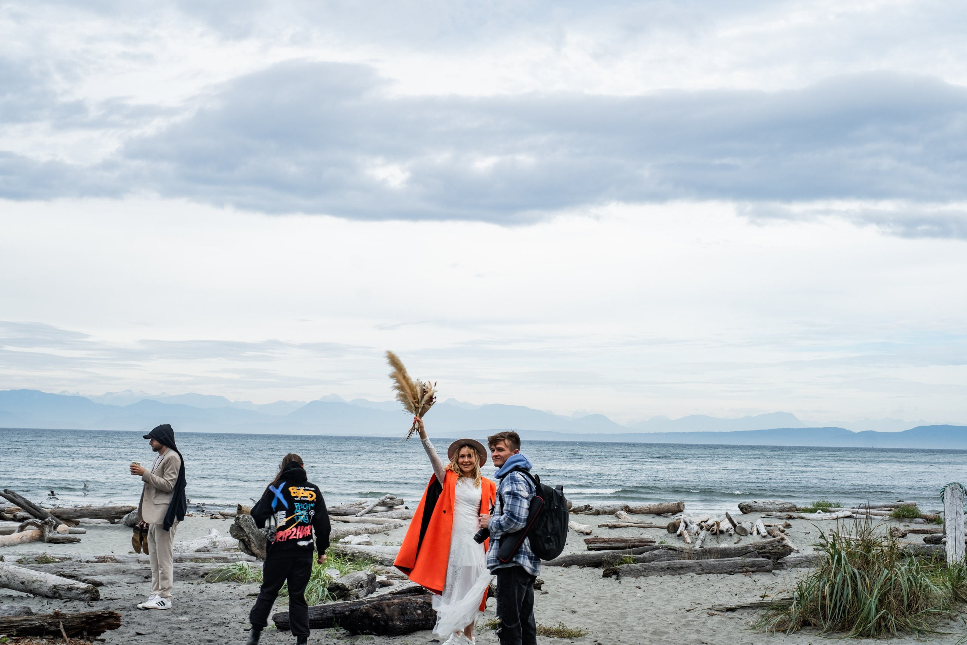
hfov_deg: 37.5
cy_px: 322
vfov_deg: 25.5
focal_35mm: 53
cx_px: 484
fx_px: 1424
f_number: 11
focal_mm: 35
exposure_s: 1/70
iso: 160
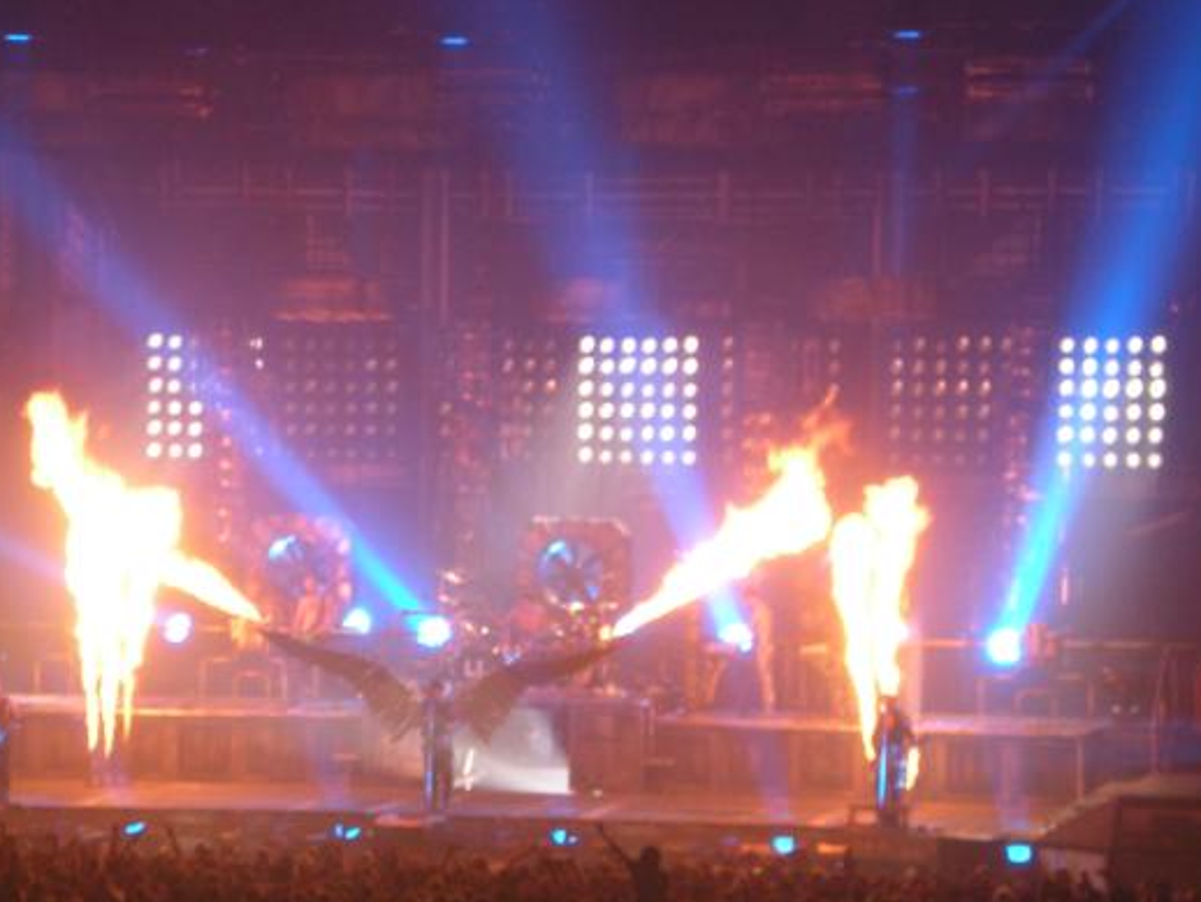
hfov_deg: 11.2
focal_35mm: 176
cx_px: 417
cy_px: 577
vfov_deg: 8.4
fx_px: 6109
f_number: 5.9
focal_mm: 18.9
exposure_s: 1/31.7
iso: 200
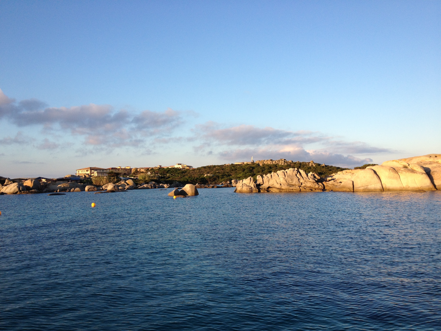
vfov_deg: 40.7
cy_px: 166
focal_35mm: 35
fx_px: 446
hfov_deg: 52.6
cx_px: 220
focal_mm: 4.28
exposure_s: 1/726
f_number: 2.4
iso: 64
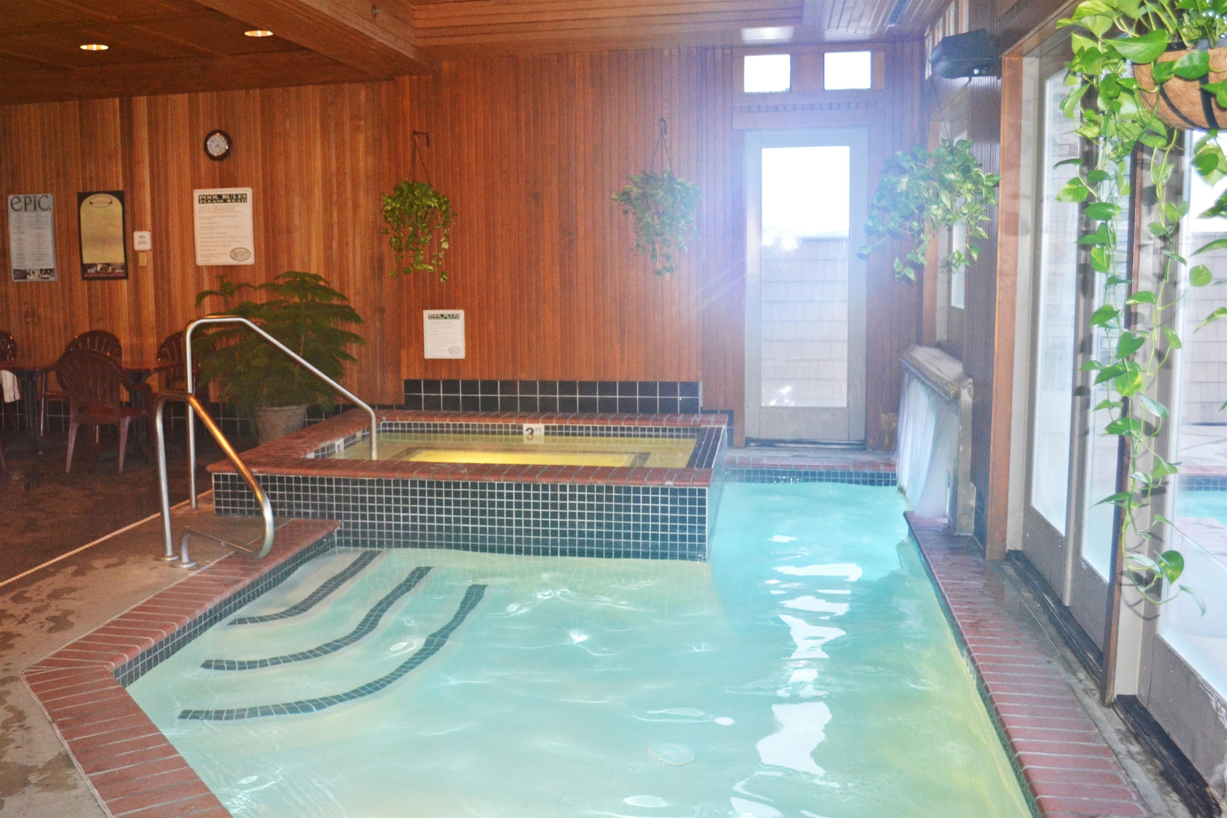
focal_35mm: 27
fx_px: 920
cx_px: 614
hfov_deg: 67.4
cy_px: 409
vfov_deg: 47.9
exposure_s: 1/60
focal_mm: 18
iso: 900
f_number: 3.5
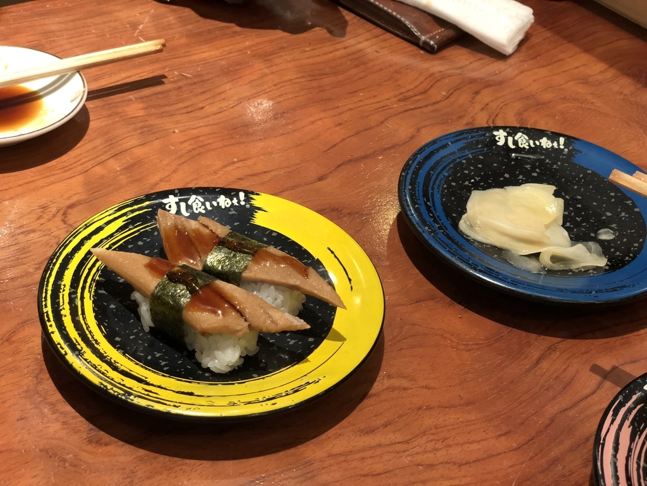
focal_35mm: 52
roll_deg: -6.2
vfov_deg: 28.0
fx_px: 972
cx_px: 324
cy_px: 243
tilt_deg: -38.4
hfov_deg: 36.8
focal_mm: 6
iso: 125
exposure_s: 1/60
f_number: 2.4
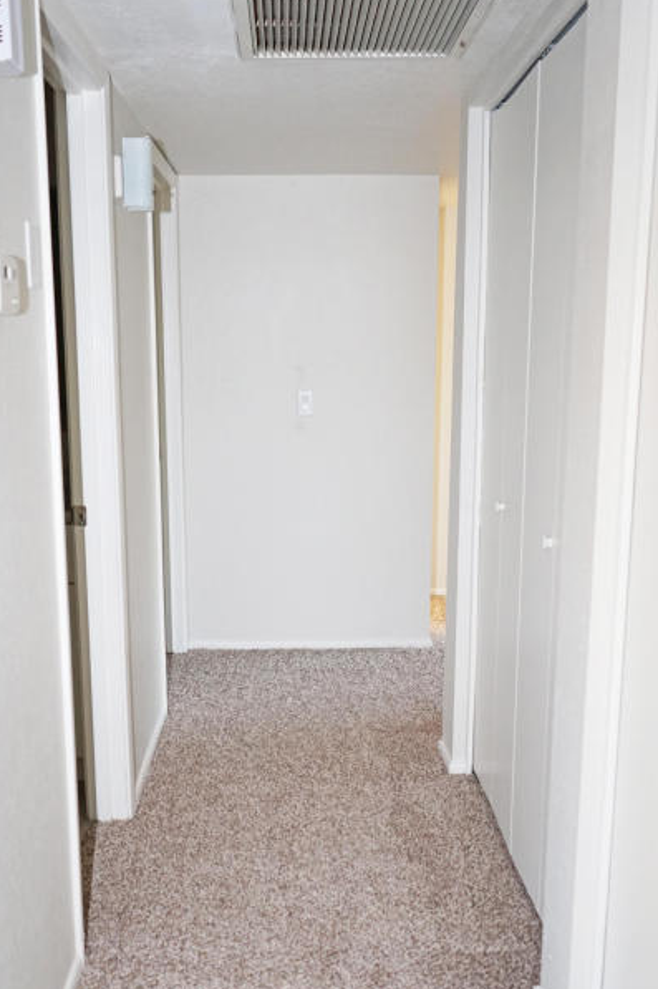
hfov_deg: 36.8
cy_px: 561
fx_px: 989
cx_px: 299
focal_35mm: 36
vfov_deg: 53.0
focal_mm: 28
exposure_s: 1/160
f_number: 3.5
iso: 1000
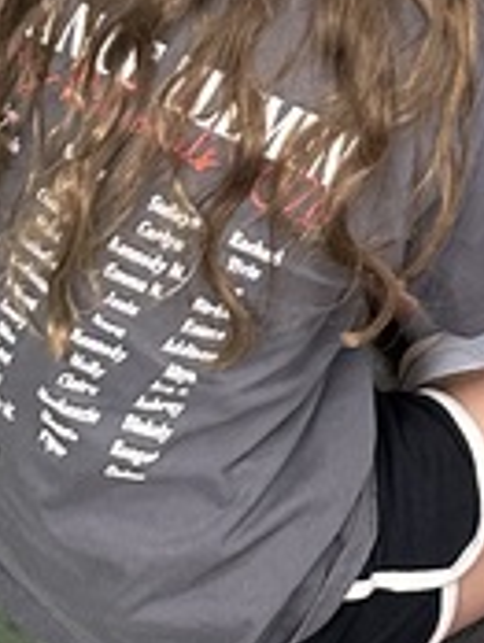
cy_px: -399
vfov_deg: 13.0
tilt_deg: -47.5
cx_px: 1171
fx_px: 2622
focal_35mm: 141
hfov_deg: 9.4
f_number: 1.78
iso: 200
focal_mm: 6.86
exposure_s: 1/60
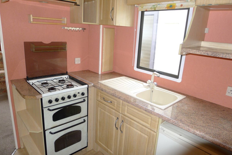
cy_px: 78
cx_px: 116
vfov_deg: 53.2
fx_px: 155
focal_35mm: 24
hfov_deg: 73.7
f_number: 2
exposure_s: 1/60
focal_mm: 5.1
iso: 100
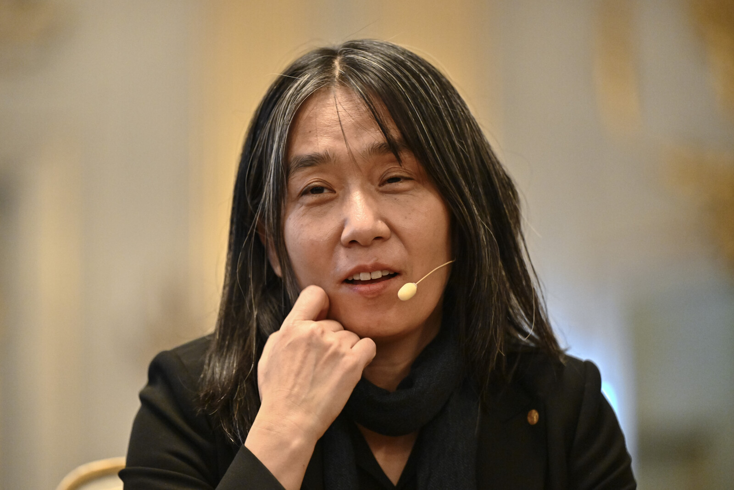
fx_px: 3874
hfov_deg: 10.8
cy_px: 245
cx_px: 367
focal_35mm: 190
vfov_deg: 7.2
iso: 3600
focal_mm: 190
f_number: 2.8
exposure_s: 1/125
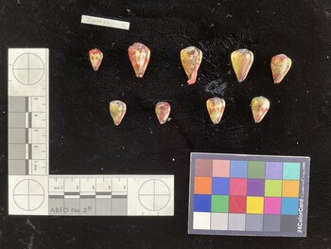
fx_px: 277
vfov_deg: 48.3
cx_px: 166
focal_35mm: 29
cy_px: 124
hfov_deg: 61.6
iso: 80
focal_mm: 3
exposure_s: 1/50
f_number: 1.8
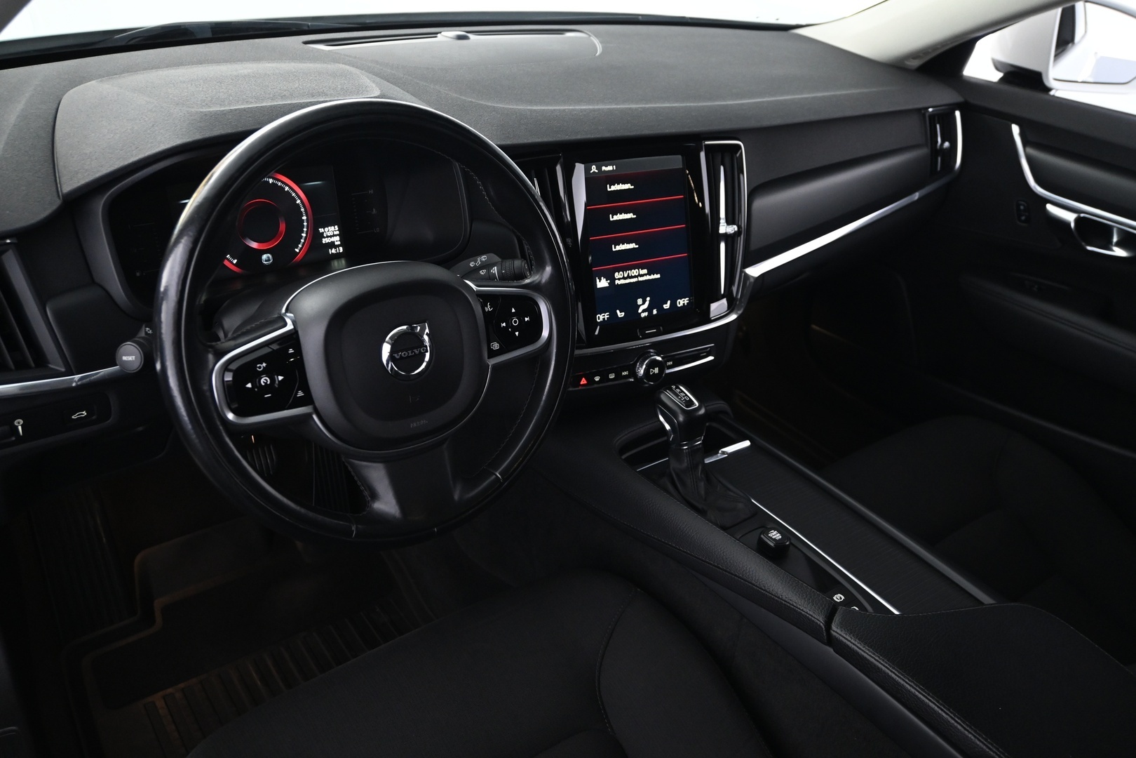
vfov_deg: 44.6
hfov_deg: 63.2
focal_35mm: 29
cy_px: 379
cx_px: 568
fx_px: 923
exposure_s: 1/13
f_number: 3.8
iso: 1600
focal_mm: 19.5
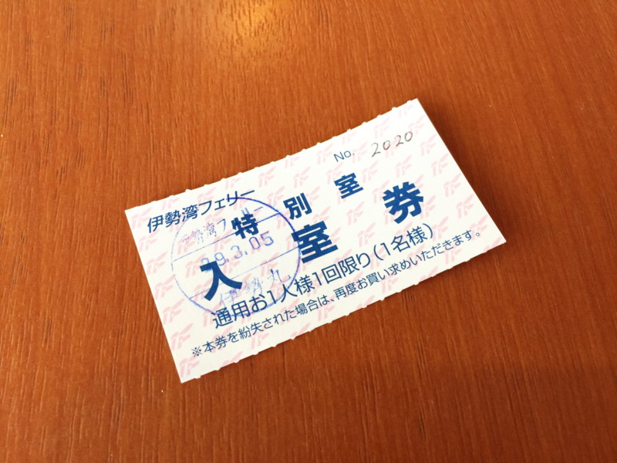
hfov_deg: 61.7
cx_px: 308
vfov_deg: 48.2
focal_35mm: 29
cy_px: 232
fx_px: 517
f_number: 2.2
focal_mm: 4.15
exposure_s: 1/40
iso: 32
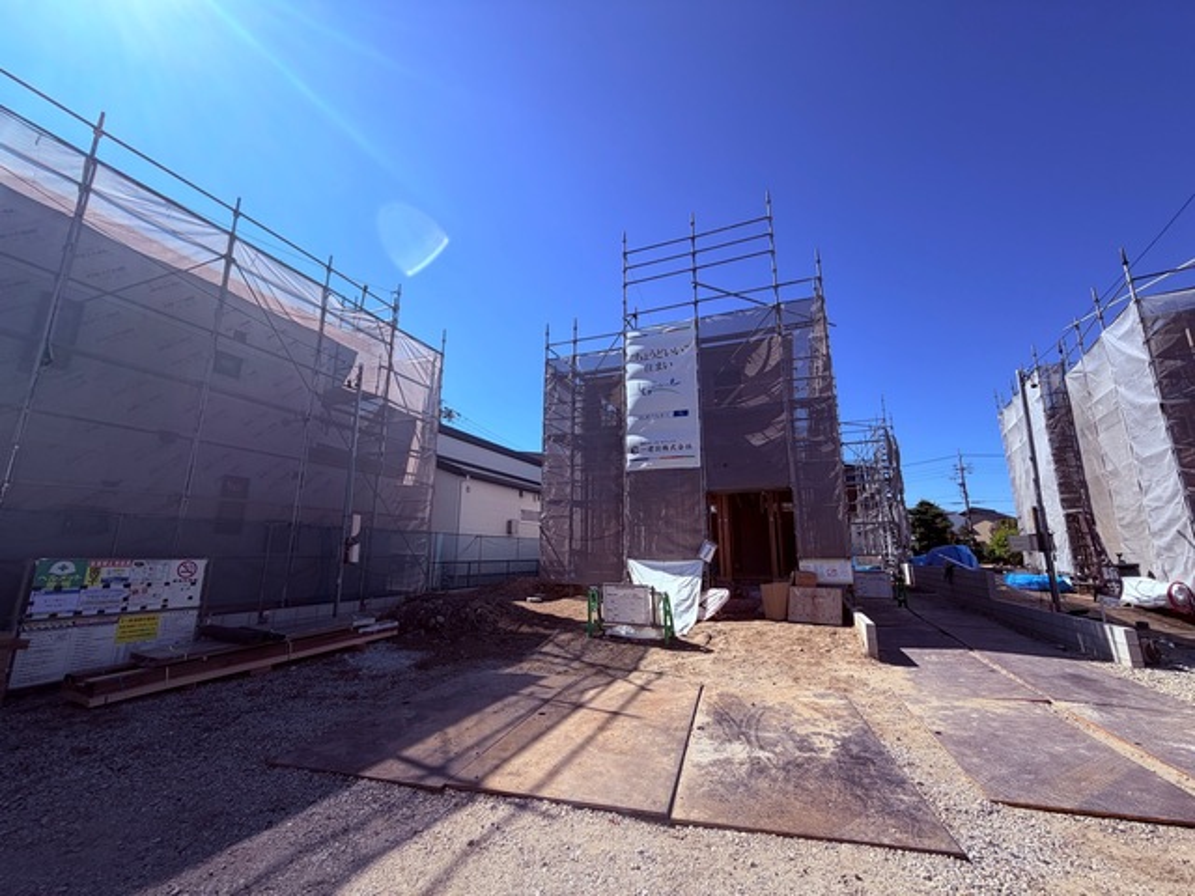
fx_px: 483
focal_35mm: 14
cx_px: 598
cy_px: 448
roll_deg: -1.8
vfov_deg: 85.7
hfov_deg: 102.1
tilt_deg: +13.6
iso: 20
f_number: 2.2
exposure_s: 1/789
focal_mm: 2.22
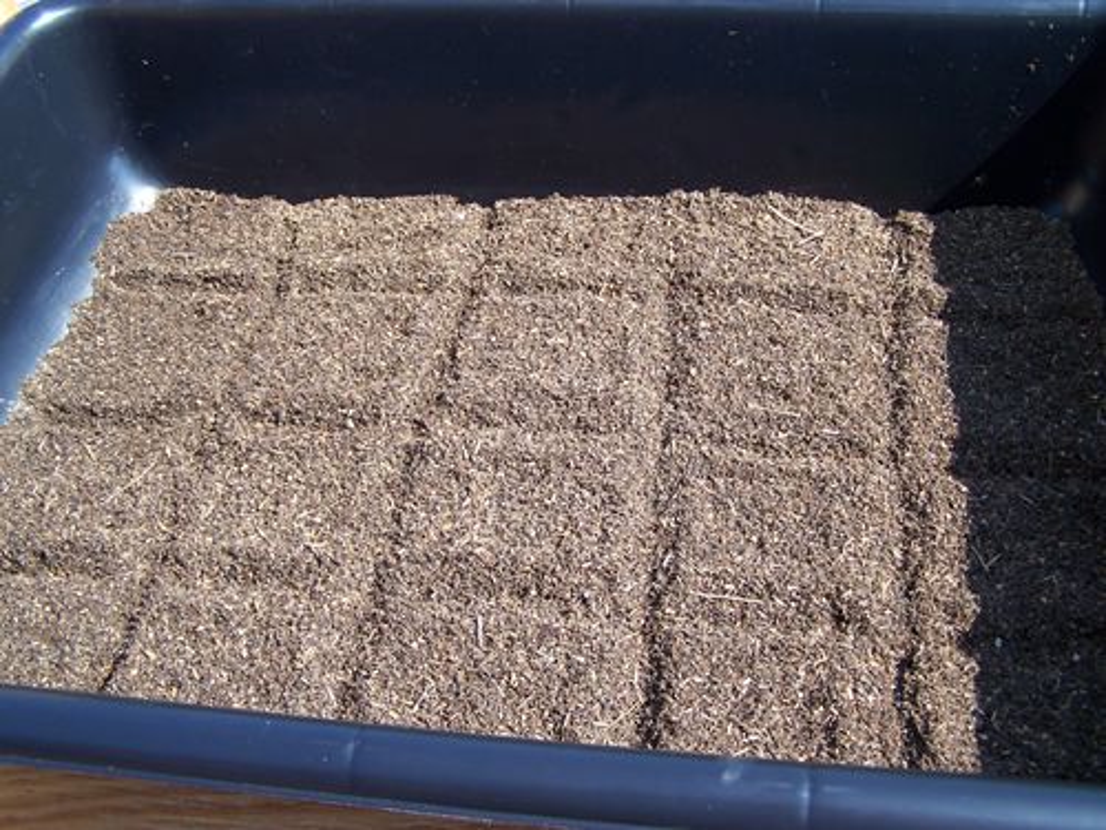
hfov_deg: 49.0
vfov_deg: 37.7
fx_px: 1214
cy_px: 415
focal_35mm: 38
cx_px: 553
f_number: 2.8
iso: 80
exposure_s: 1/350
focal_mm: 6.3
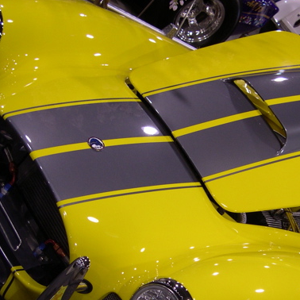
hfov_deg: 24.2
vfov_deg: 24.0
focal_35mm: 71
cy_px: 229
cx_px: 205
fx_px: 696
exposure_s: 1/49.8
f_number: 2.8
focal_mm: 8
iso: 100
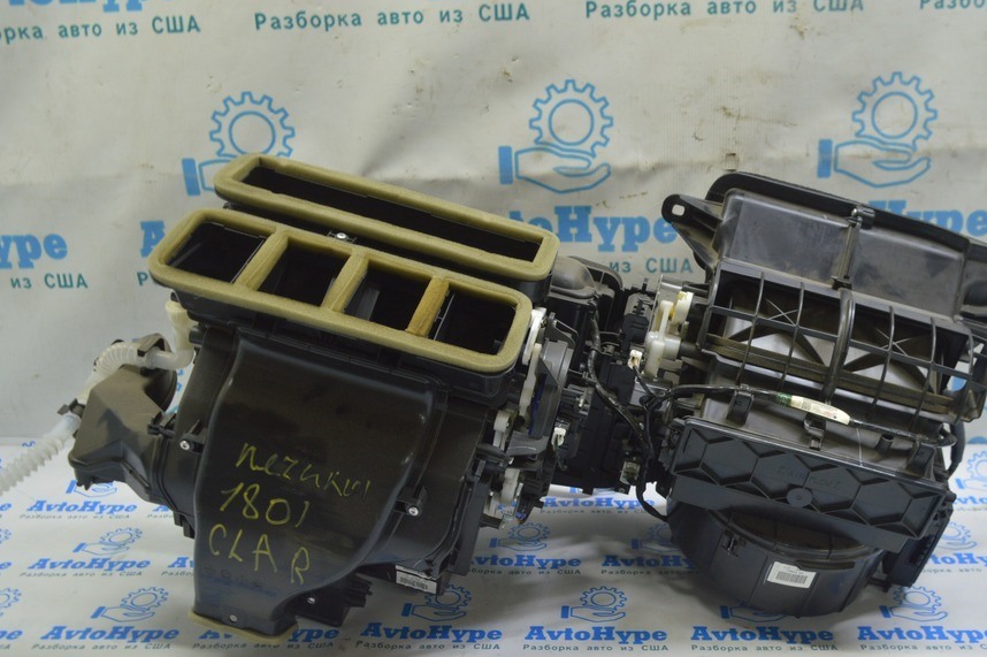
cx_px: 561
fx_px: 1030
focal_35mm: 38
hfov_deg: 51.0
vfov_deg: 35.3
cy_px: 353
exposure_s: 1/20
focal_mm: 21
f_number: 5.6
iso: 400
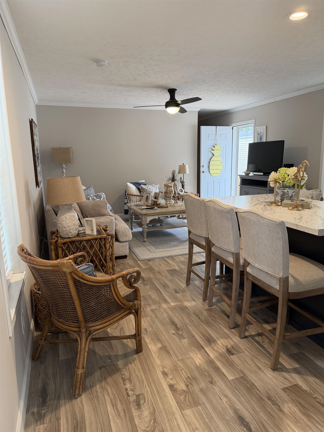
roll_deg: +0.7
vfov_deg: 71.6
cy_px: 216
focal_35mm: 24
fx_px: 300
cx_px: 162
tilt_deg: -11.7
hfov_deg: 56.8
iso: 200
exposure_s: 1/120
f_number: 1.78
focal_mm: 6.76
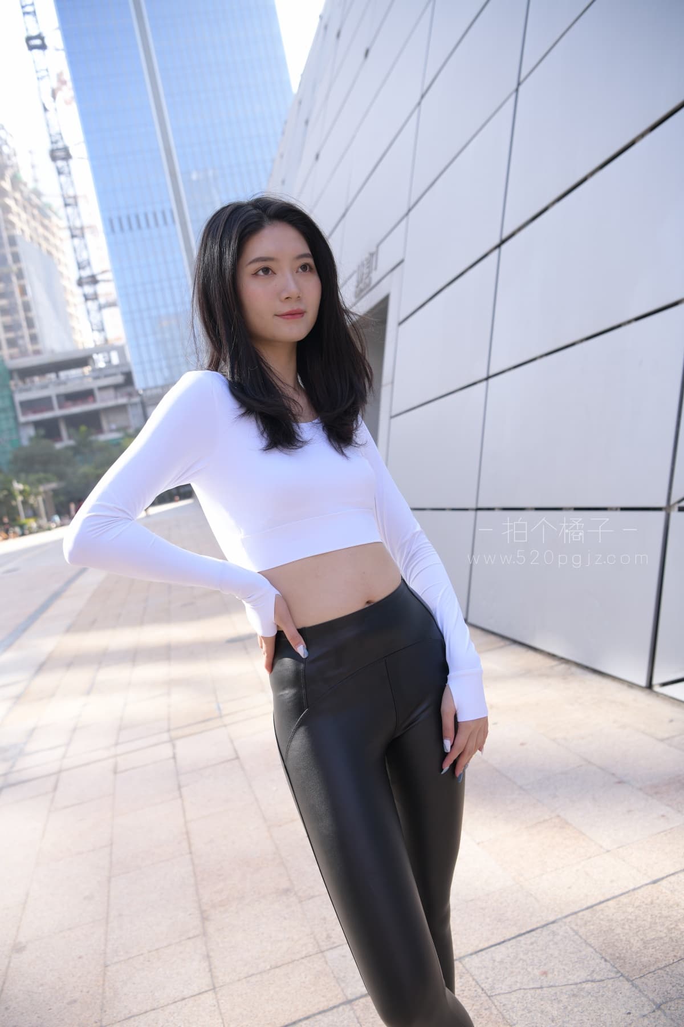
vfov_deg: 60.3
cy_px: 514
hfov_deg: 42.3
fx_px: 883
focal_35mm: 31
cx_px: 342
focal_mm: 31
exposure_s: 1/250
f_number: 4.5
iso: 180
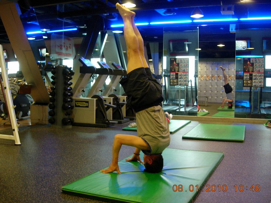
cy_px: 104
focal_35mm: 40
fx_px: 313
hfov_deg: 46.8
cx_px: 129
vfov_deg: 35.9
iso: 200
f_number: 2.8
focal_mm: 7.8
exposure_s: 1/21.9
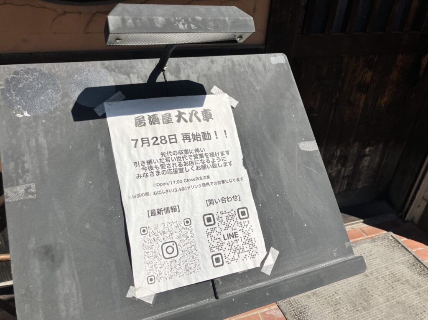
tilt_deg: -31.7
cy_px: 160
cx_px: 214
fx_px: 346
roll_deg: -3.4
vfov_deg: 49.7
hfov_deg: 63.5
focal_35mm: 28
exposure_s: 1/4049
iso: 32
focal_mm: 3.99
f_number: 1.8
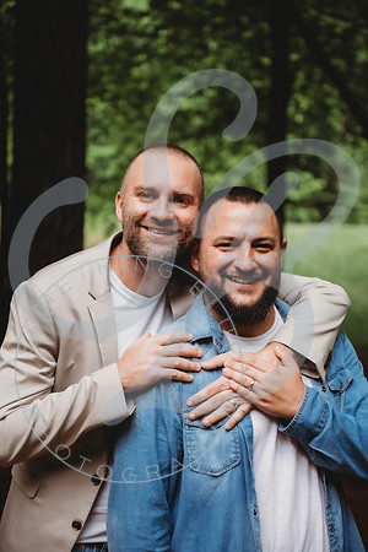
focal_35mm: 70
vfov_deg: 28.8
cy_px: 276
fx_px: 1073
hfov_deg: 19.5
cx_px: 184
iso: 100
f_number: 2.8
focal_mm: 70
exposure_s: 1/400
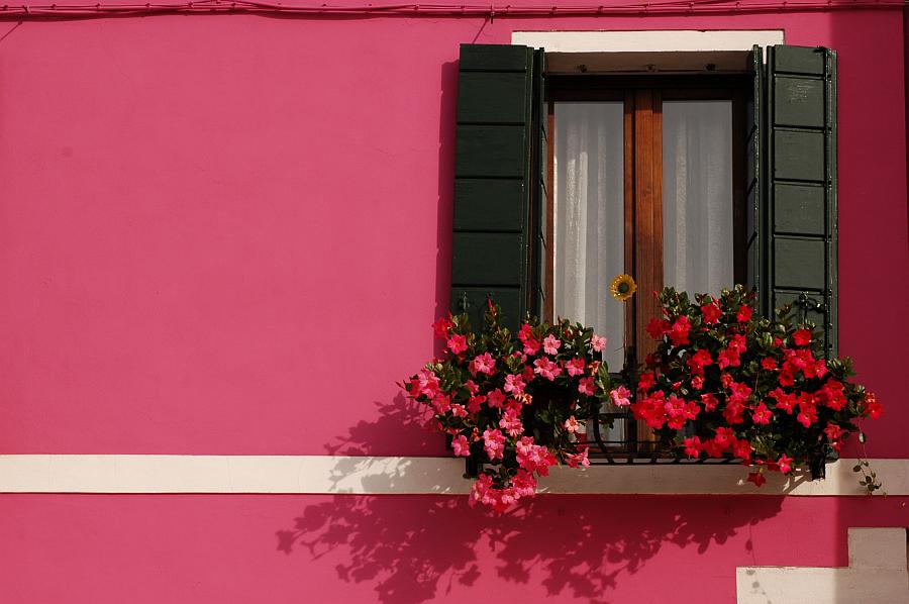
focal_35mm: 135
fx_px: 3405
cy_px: 302
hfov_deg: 15.2
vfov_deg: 10.1
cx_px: 454
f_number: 7.1
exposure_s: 1/800
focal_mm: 90
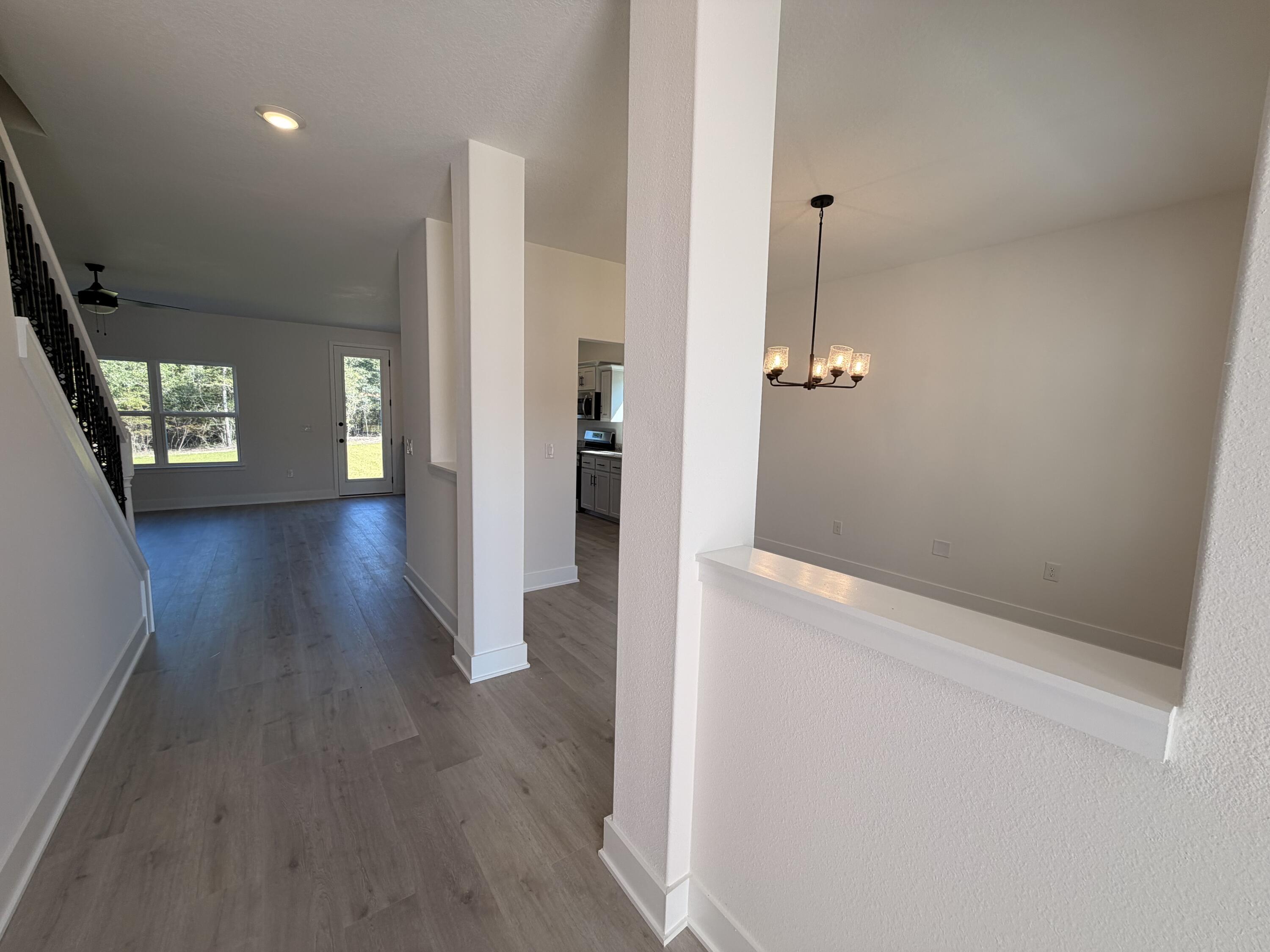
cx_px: 635
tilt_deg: -7.6
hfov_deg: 102.1
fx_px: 514
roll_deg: -1.4
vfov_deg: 85.7
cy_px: 476
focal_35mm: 14
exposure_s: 1/120
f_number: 2.2
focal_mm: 2.22
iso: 32
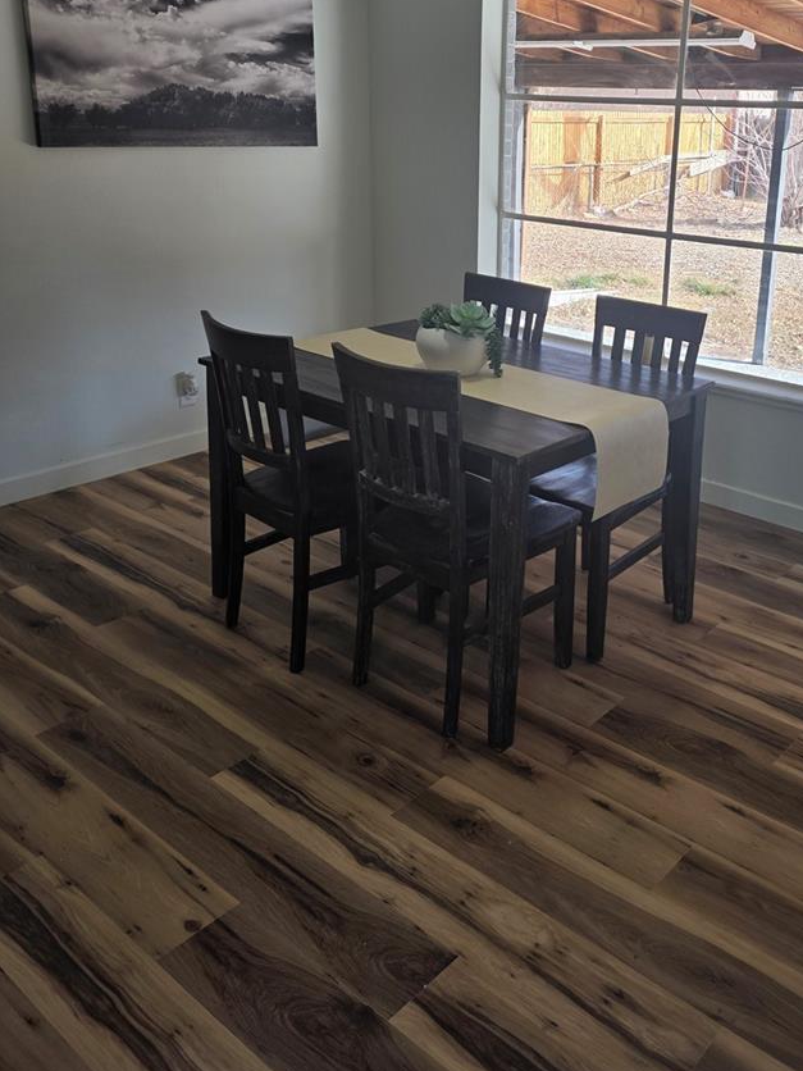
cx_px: 555
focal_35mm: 33
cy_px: 350
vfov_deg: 54.1
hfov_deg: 42.2
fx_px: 1021
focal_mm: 6.25
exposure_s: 1/120
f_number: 1.7
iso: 20
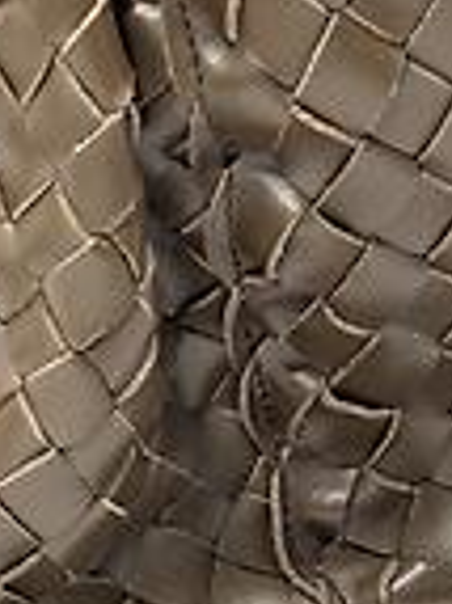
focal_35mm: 201
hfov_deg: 7.3
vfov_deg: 9.8
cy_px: -55
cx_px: -123
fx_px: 3505
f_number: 1.78
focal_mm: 6.76
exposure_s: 1/60
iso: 160
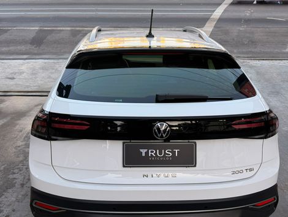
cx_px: 144
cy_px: 108
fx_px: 200
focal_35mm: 24
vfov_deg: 56.9
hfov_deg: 71.5
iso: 64
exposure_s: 1/220
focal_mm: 6.76
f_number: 1.78
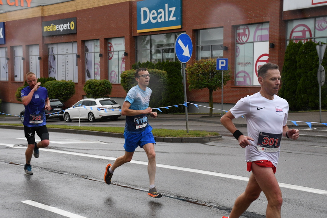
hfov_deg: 31.9
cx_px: 164
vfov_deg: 21.6
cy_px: 109
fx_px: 572
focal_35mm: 63
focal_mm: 42
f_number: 11
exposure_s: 1/500
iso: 1000
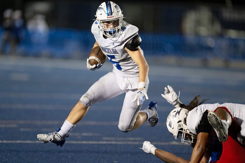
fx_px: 2722
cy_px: 82
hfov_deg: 5.2
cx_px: 122
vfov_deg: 3.4
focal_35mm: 400
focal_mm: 400
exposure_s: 1/800
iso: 2500
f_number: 2.8
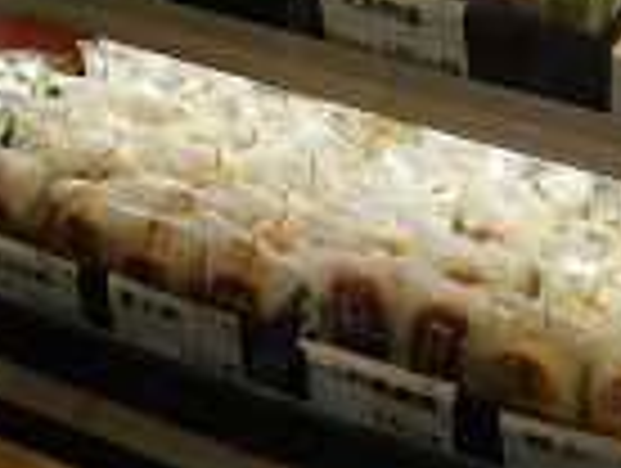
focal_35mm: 107
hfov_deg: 18.3
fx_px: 1923
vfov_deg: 13.5
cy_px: -94
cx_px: 382
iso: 100
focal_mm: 6.3
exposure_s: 1/50
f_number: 3.5
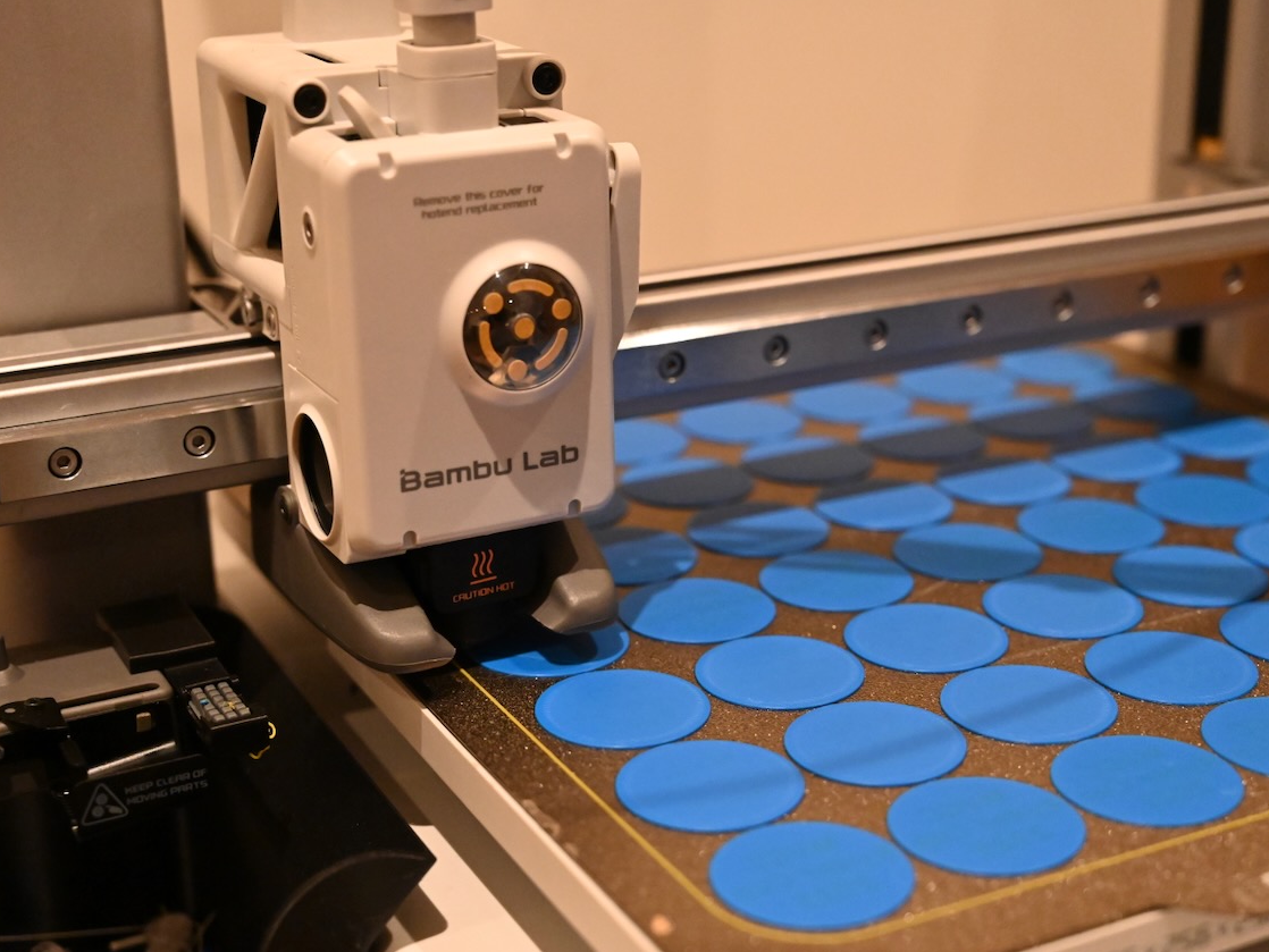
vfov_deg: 26.6
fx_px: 2017
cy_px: 480
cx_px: 650
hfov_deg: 34.9
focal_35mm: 55
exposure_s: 1/250
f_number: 5.6
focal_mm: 50
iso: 10000
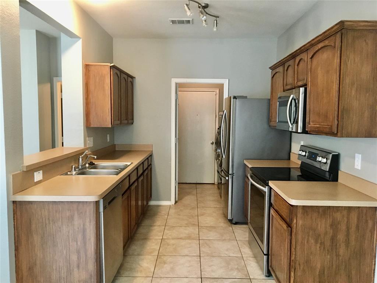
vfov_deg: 48.2
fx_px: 316
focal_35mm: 29
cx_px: 188
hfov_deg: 61.7
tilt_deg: -4.5
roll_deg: +0.2
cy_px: 142
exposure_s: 1/30
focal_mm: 4.15
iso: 200
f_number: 2.2
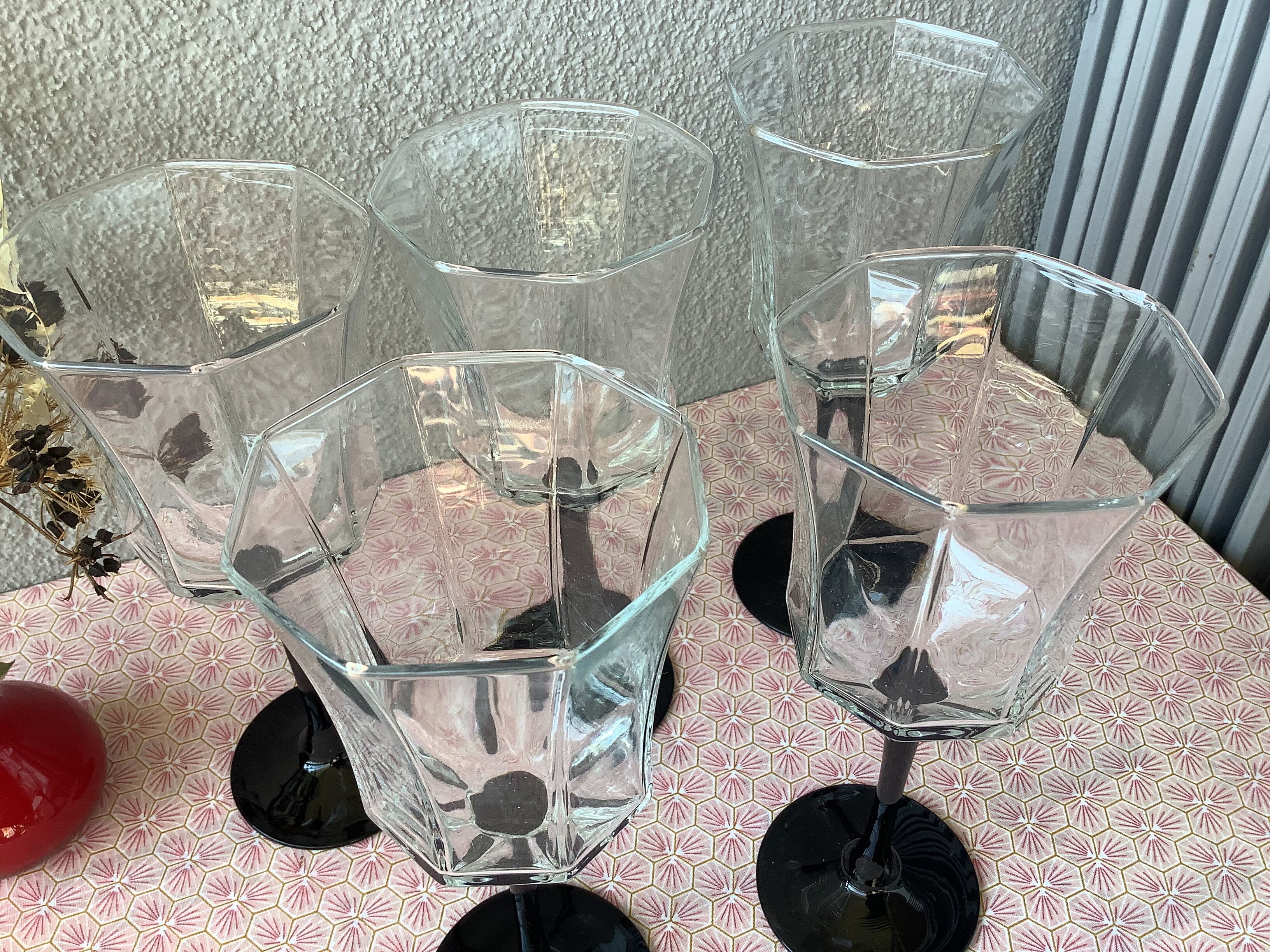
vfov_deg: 45.4
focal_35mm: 31
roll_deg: +0.5
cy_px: 476
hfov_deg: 58.4
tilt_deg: -41.6
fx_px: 1137
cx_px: 635
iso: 40
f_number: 2.4
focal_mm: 3.3
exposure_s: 1/120
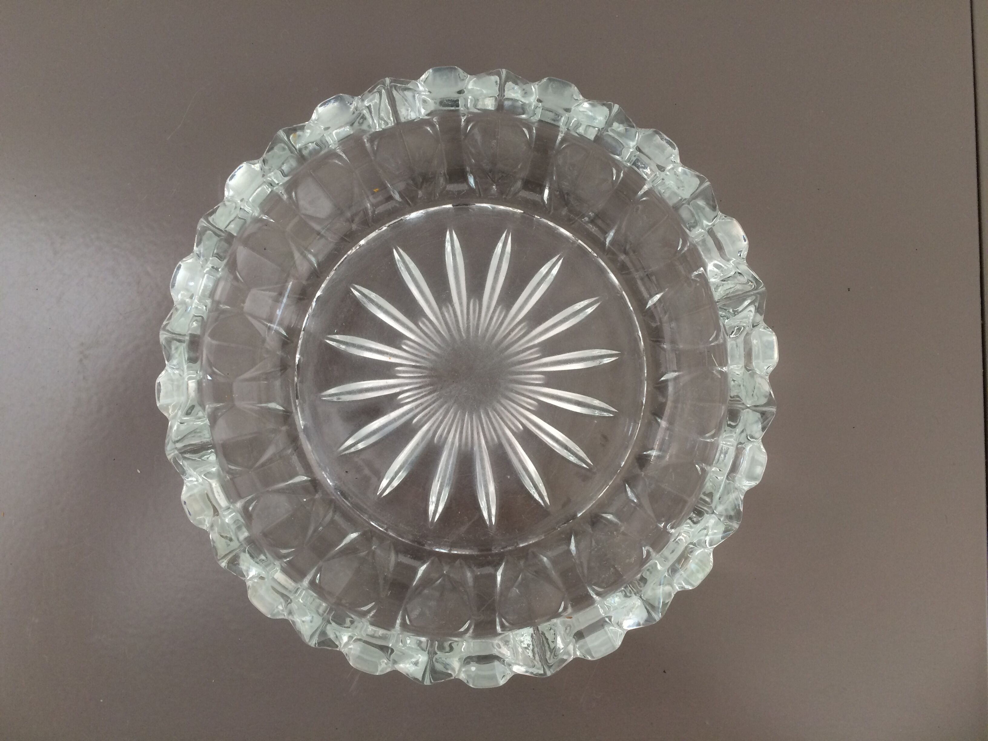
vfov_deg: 48.2
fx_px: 828
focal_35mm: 29
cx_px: 494
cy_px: 370
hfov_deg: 61.7
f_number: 2.2
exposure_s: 1/33
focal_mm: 4.15
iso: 50
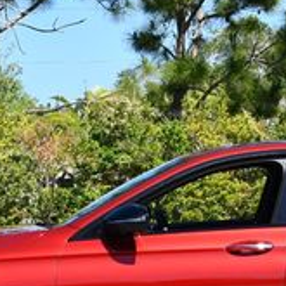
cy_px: 151
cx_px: 231
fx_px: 1729
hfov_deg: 9.4
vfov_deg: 9.5
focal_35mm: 185
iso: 160
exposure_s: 1/250
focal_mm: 28
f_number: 8
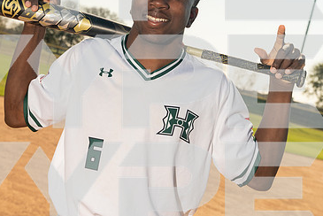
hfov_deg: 27.5
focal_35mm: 73
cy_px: 82
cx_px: 104
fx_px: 655
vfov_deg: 18.7
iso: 500
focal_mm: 46
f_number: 7.1
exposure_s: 1/200
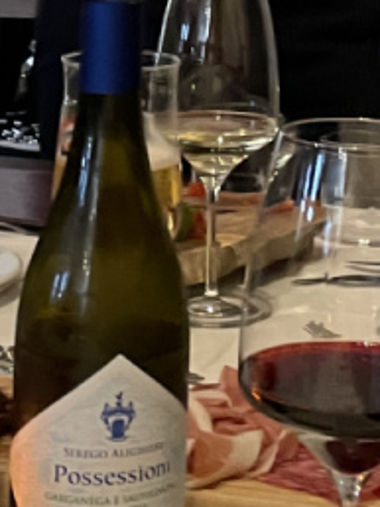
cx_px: 226
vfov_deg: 15.7
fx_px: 1774
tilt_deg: -1.4
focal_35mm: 121
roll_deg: +2.0
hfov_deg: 12.2
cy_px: -100
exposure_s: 1/50
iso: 400
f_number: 1.6
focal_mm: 4.2
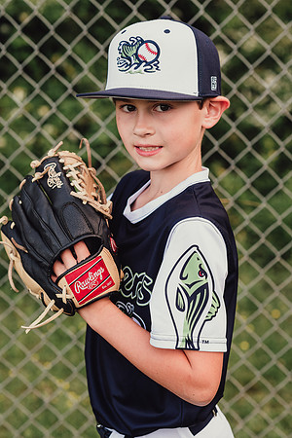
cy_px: 219
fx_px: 1034
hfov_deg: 16.1
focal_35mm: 85
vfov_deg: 23.9
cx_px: 146
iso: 250
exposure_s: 1/250
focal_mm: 85
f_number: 4
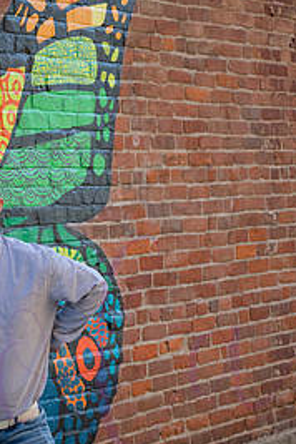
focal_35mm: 135
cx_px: 63
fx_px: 1665
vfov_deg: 15.2
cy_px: 261
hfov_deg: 10.1
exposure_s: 1/320
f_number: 5.6
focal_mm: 80
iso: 640
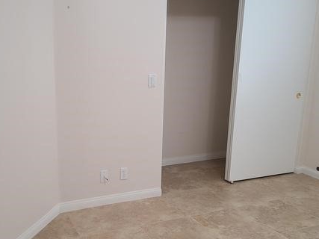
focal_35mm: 39
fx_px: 359
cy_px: 131
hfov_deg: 47.3
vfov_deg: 36.8
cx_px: 112
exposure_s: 1/60
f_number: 1.8
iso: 50
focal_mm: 5.4
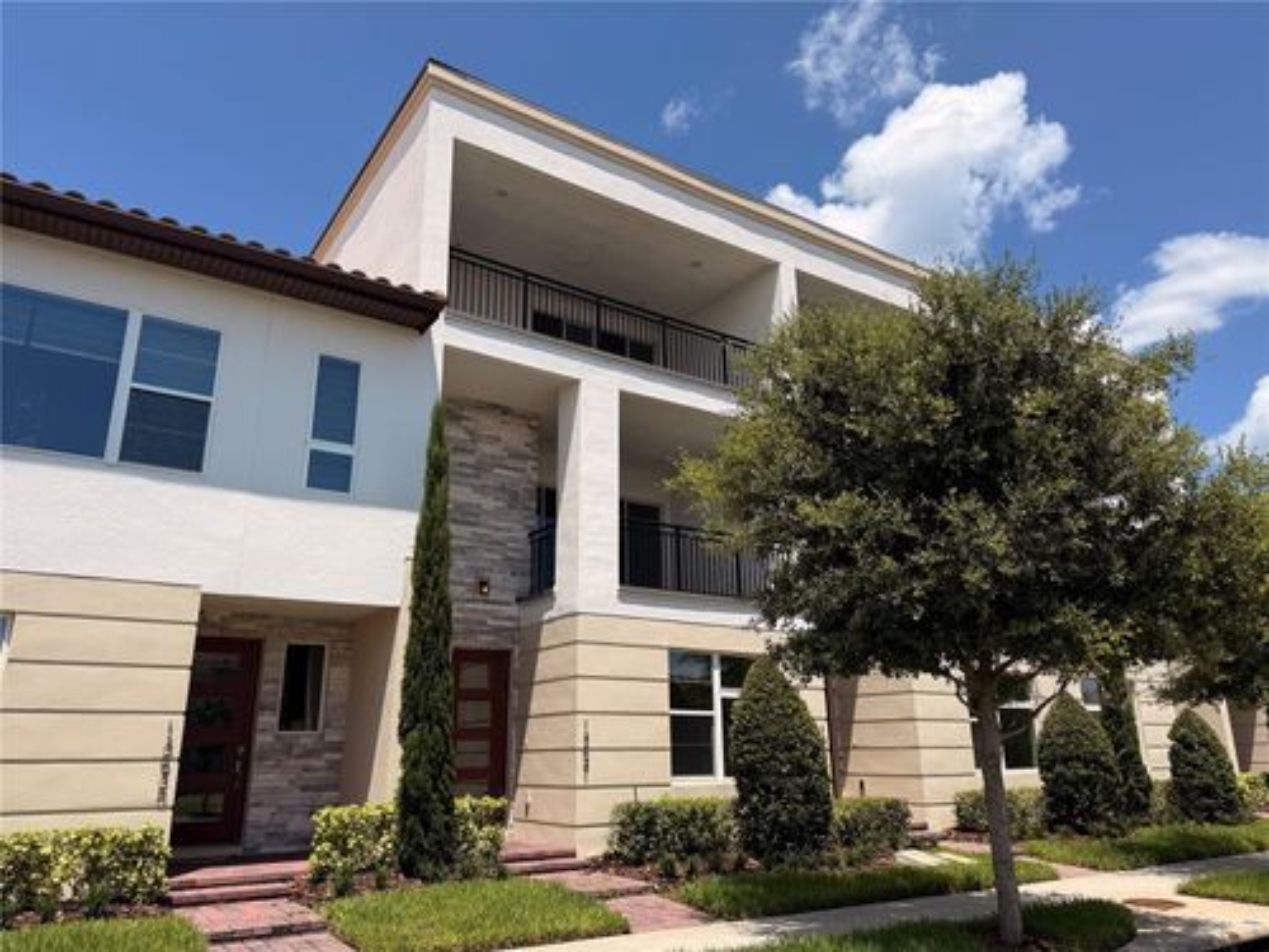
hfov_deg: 71.6
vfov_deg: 56.8
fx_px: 880
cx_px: 634
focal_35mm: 24
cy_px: 476
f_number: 1.78
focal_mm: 6.76
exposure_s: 1/5714
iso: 80
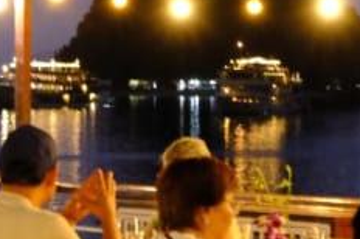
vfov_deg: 6.9
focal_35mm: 199
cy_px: 61
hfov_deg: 10.3
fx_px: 1987
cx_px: -9
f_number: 6.4
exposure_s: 1/14
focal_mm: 30.2
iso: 6400
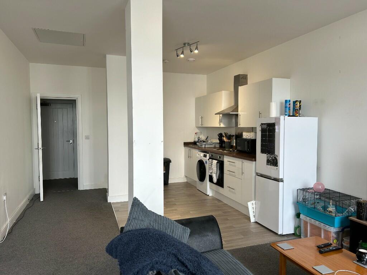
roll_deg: +0.3
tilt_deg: -2.4
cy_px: 138
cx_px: 184
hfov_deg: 67.3
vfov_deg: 53.1
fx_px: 276
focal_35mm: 26
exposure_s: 1/121
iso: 50
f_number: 1.5
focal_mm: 5.7
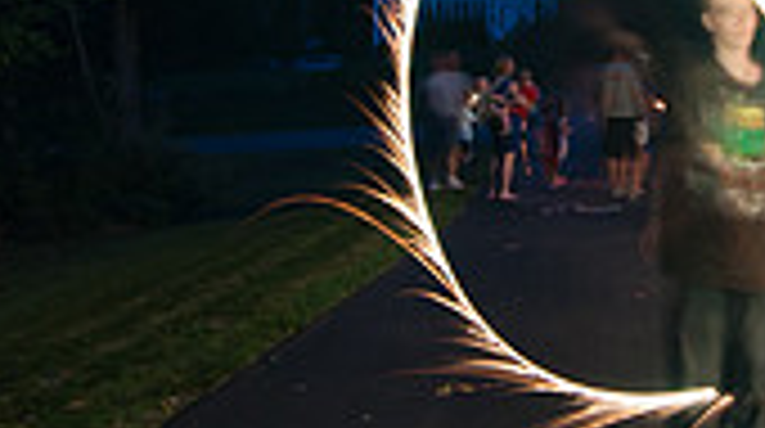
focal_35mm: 59
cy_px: -61
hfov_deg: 34.5
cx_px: 603
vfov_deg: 19.3
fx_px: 1195
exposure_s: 2
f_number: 2.8
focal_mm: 11
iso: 200
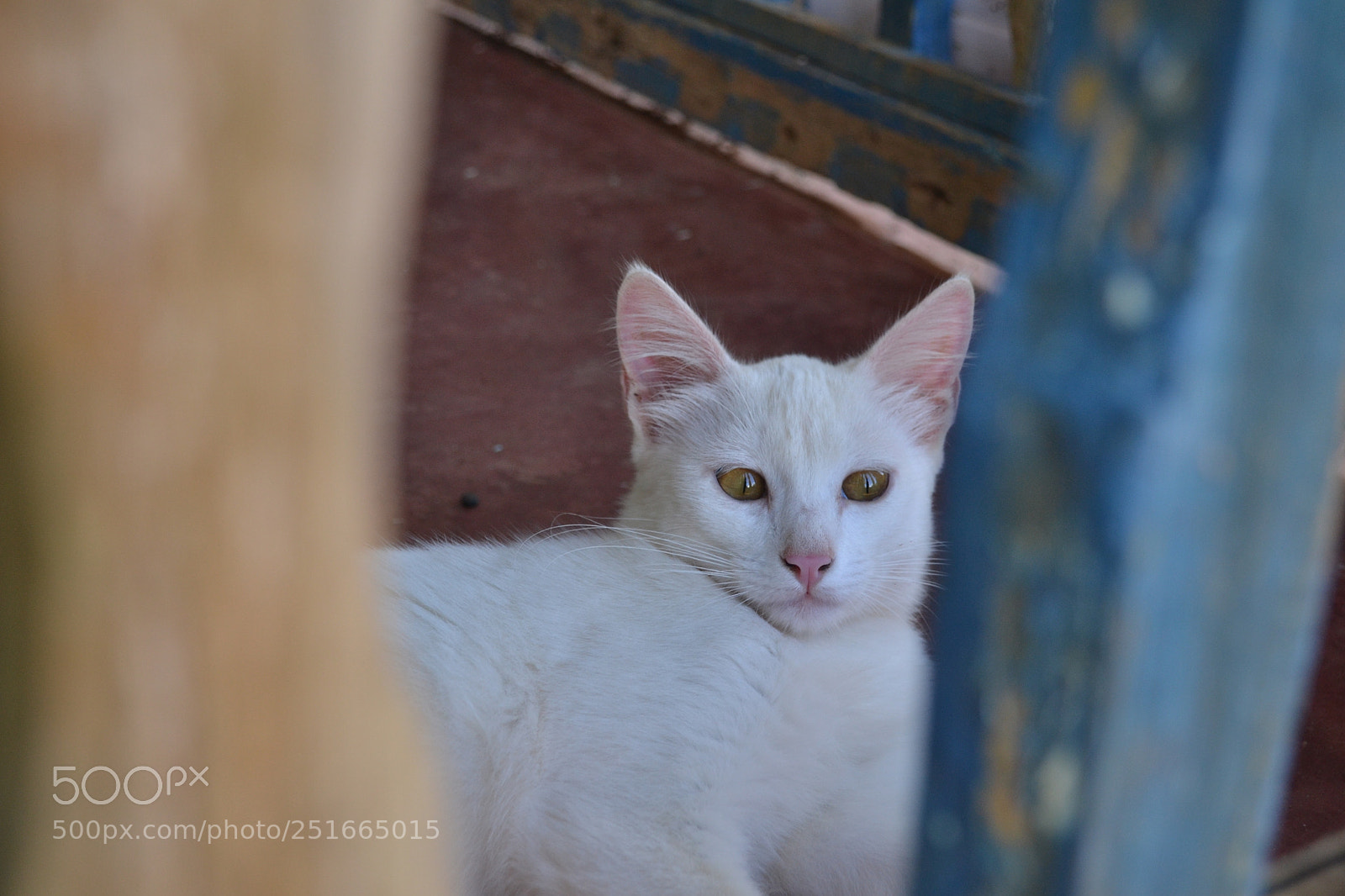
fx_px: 1961
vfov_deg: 25.7
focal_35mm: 52
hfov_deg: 37.9
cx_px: 672
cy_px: 448
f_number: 5
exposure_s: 1/125
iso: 400
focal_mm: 35
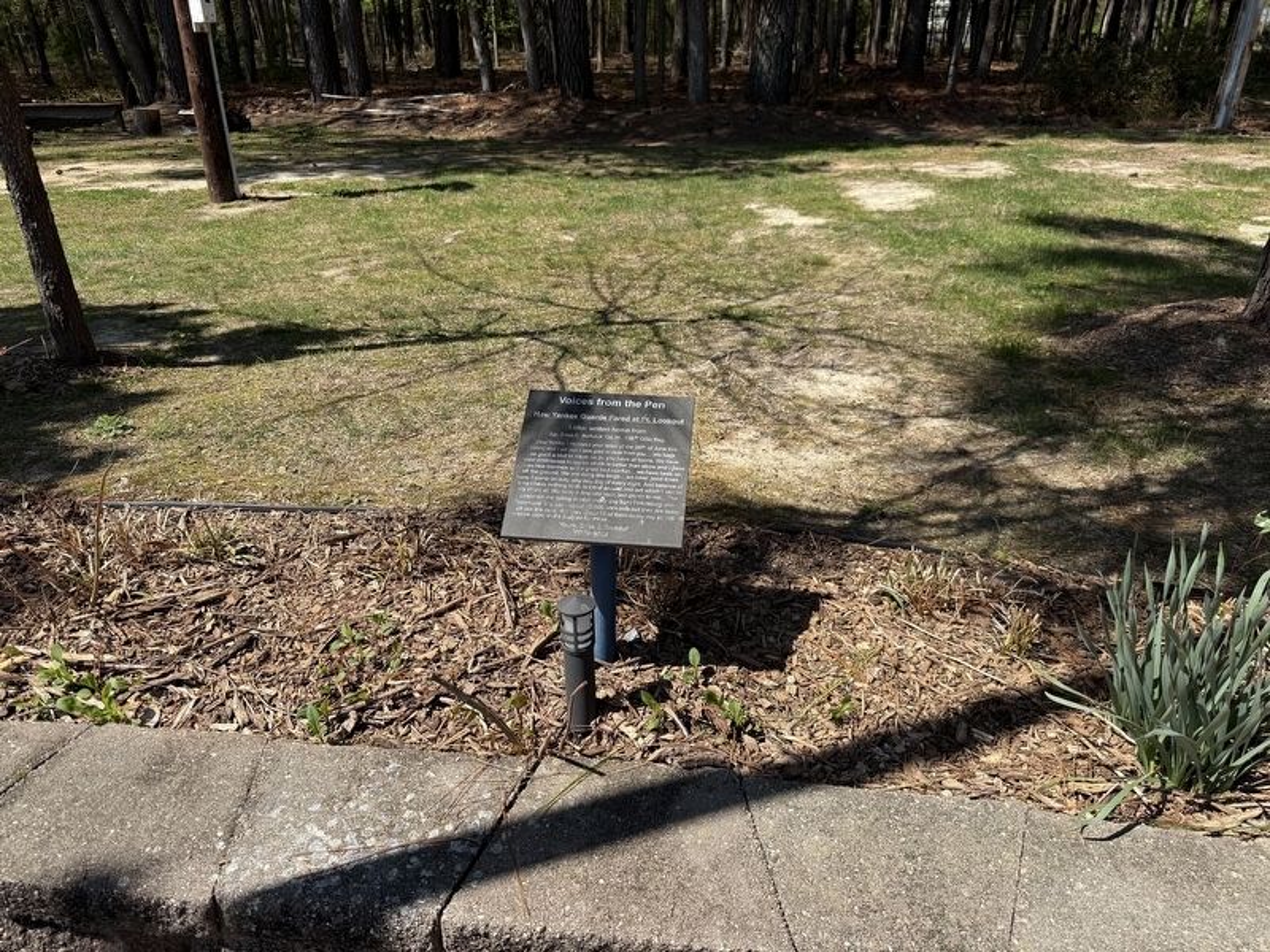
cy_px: 476
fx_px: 881
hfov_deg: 71.6
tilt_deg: -25.4
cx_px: 635
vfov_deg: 56.8
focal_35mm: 24
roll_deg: -0.6
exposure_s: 1/3759
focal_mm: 6.76
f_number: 1.78
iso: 80
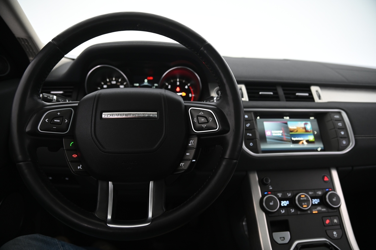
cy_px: 125
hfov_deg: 73.8
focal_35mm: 24
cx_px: 188
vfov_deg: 53.1
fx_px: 250
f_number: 4
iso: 1250
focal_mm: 24
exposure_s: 1/15
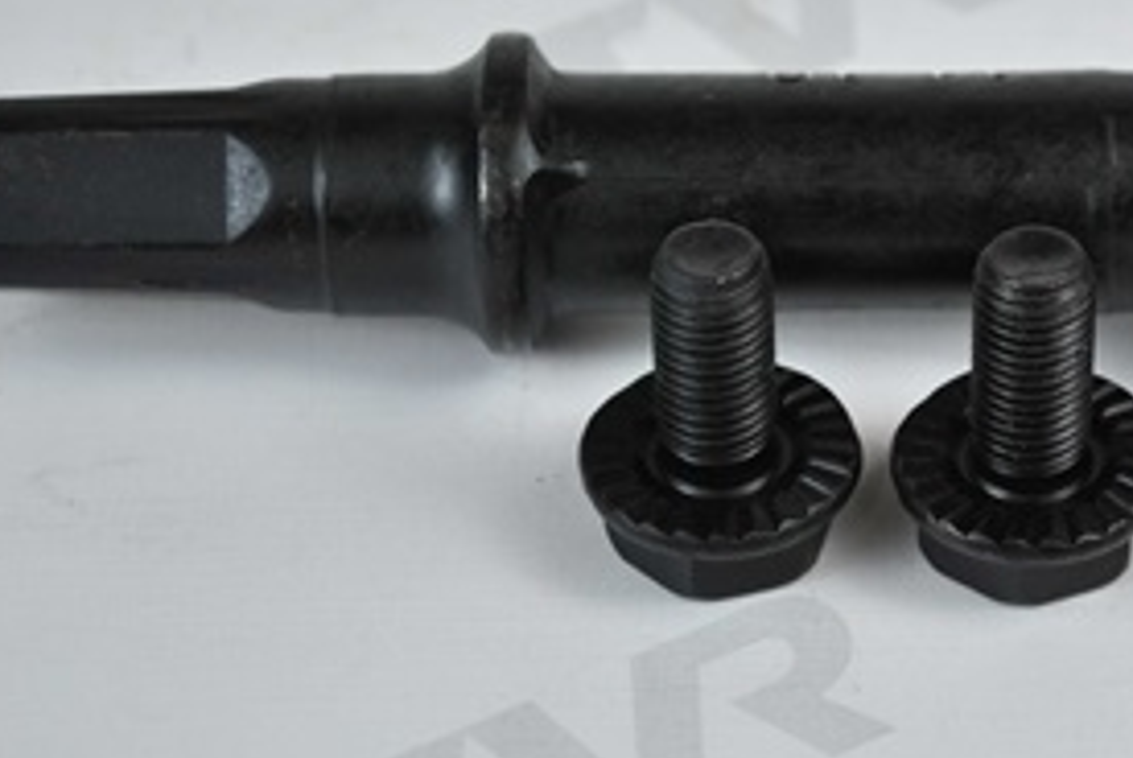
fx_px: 5642
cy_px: 330
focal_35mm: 179
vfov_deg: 7.7
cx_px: 908
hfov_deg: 11.4
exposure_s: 1/30
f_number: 5.6
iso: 200
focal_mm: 55
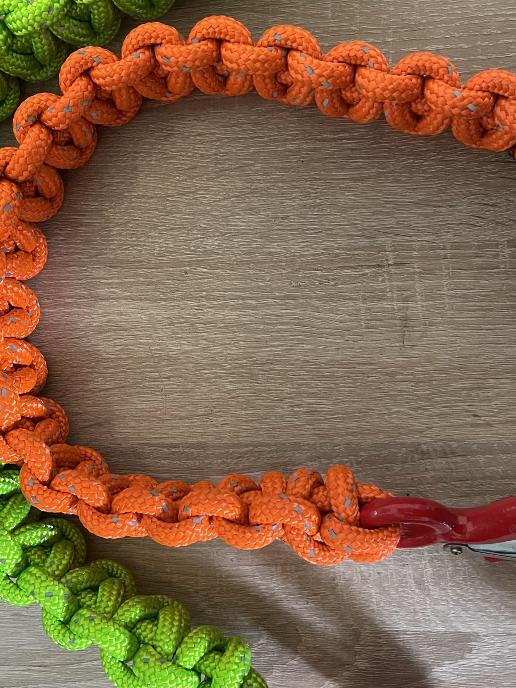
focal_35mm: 40
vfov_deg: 46.8
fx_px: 795
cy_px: 330
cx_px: 241
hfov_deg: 35.9
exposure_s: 1/33
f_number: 1.6
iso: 500
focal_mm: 4.2
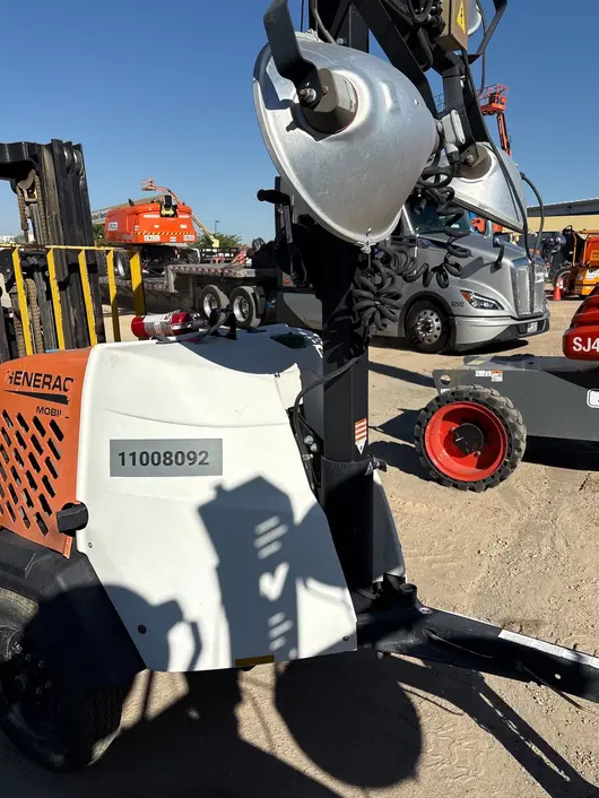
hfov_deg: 51.4
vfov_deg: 65.3
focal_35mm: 27
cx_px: 302
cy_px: 407
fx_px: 623
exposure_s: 1/6993
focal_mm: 5.96
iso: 50
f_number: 1.6
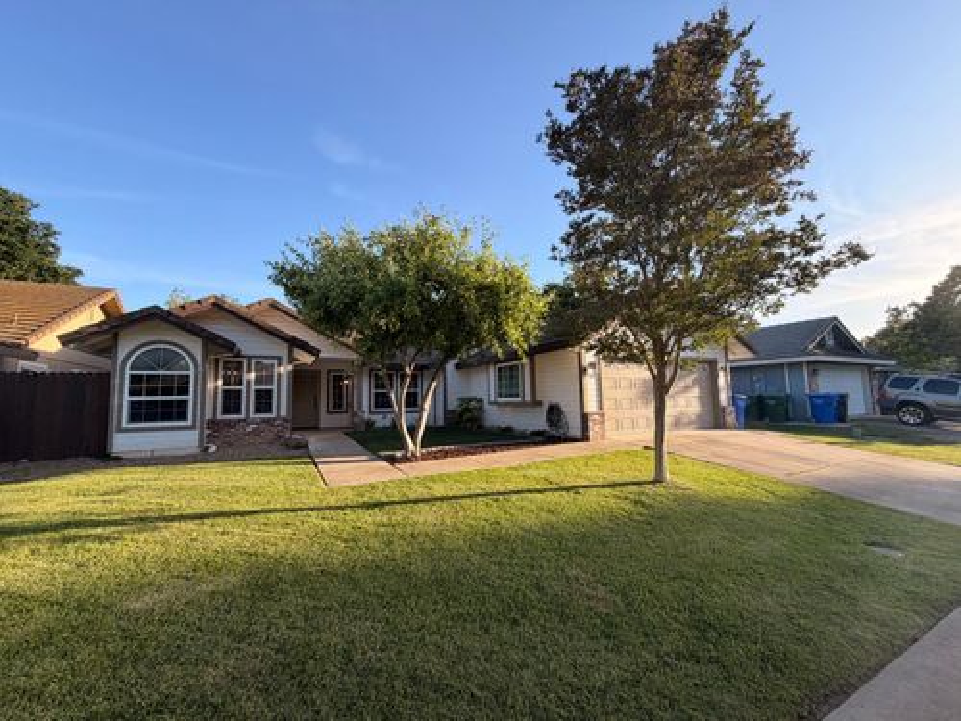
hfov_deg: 102.1
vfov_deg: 85.7
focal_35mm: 14
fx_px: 389
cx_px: 480
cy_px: 360
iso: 40
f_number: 2.2
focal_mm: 2.22
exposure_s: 1/502
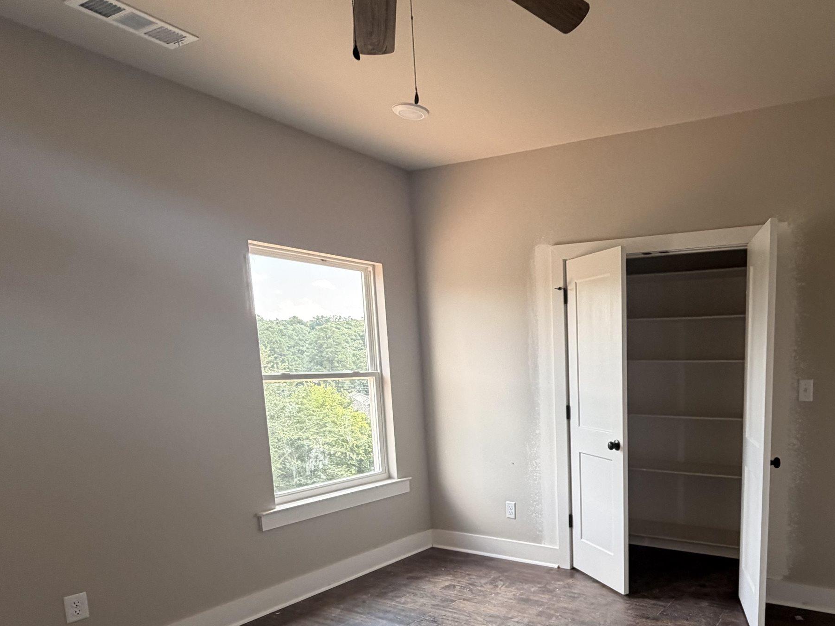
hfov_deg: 66.5
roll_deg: +1.1
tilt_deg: -6.9
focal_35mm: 24
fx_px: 579
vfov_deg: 54.9
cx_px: 640
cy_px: 447
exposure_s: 1/121
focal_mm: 2.22
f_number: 2.2
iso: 200
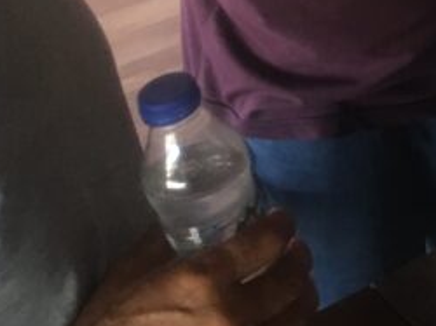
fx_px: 1497
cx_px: 732
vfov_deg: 11.7
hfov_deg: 14.9
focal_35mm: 119
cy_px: -216
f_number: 2.2
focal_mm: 4.15
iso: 50
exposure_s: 1/17
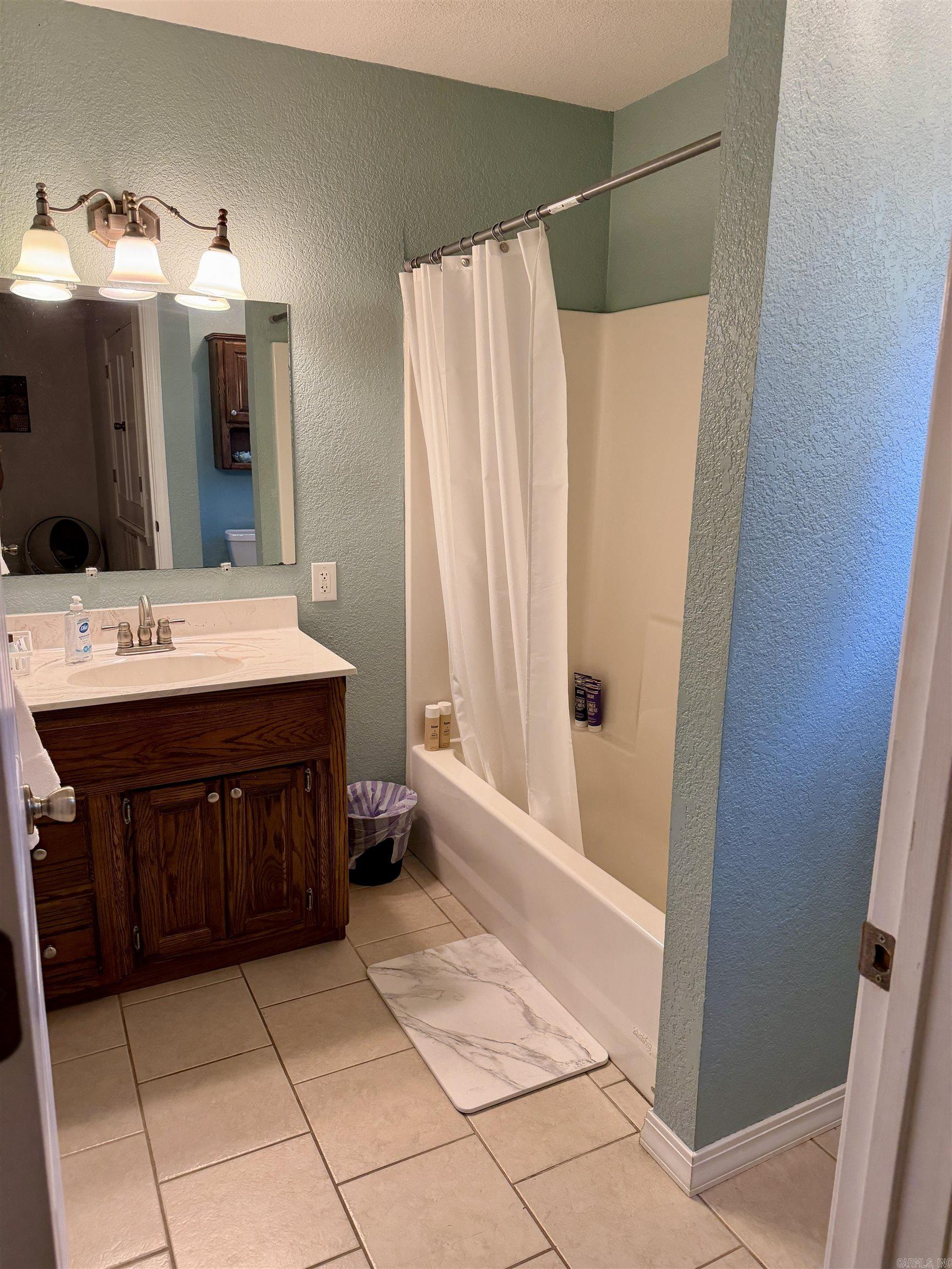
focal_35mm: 24
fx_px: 880
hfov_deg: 56.8
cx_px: 476
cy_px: 634
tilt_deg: -12.0
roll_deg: -0.2
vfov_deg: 71.6
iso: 200
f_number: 1.78
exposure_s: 1/120
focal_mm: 6.76
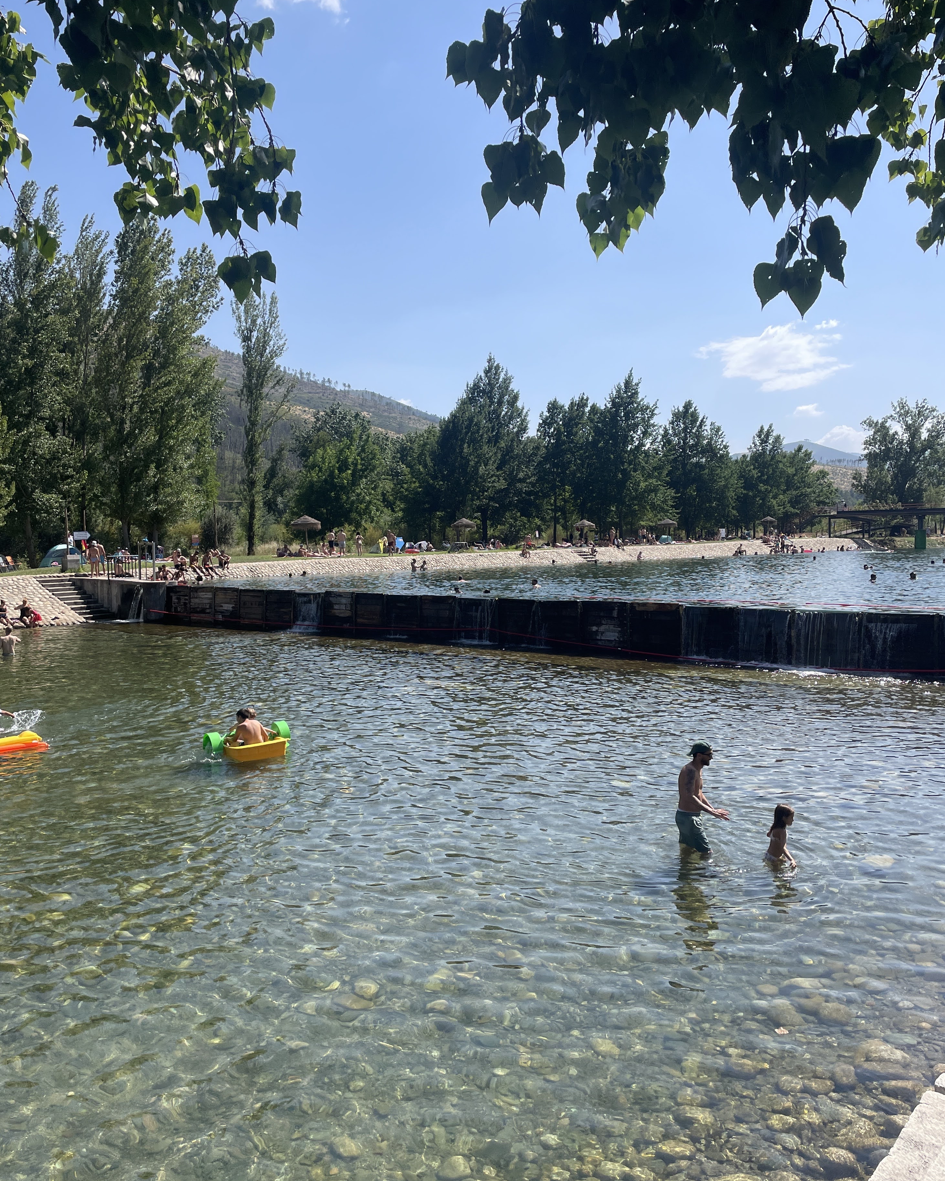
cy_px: 580
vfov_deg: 62.2
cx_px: 458
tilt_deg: -1.3
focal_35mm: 28
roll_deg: +0.9
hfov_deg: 51.5
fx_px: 979
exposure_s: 1/4651
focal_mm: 4.2
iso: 50
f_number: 1.6
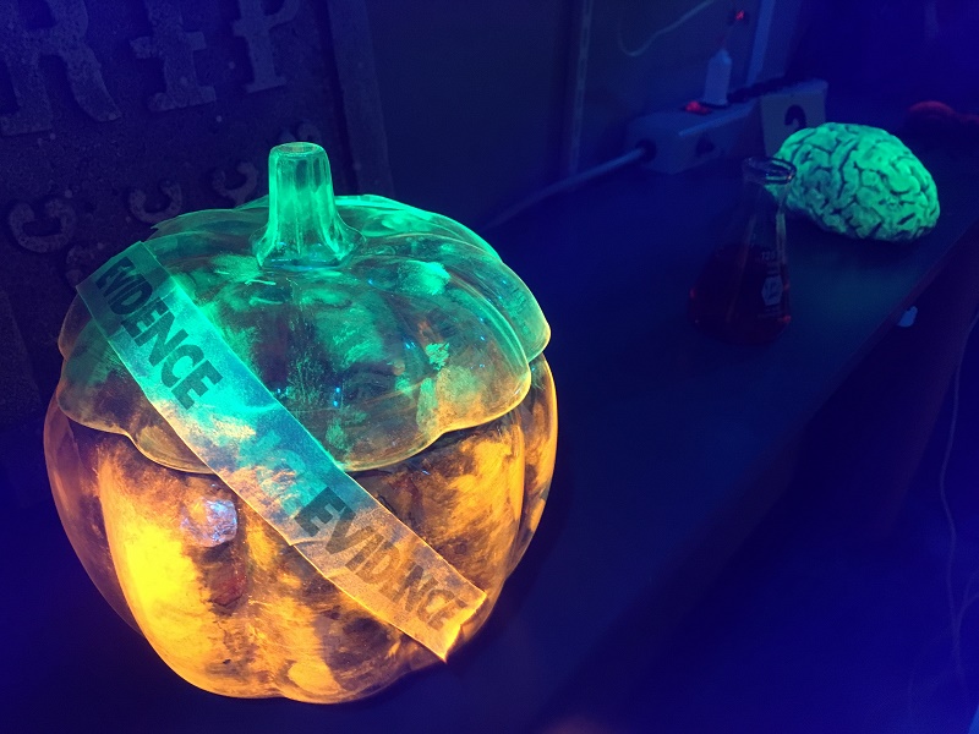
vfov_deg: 48.2
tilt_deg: -32.4
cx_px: 490
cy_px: 367
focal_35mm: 29
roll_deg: -2.8
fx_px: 820
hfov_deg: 61.7
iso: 200
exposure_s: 1/15
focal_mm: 4.15
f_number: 2.2
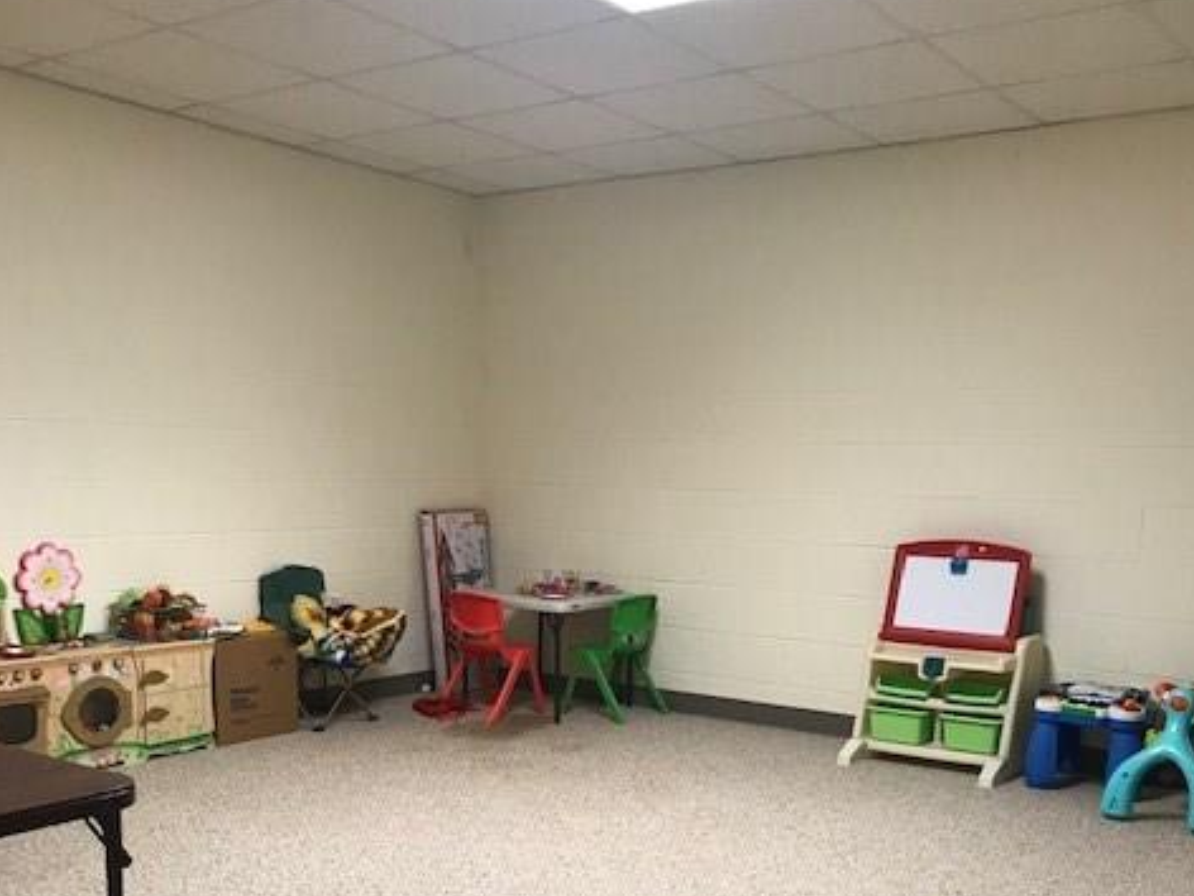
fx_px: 1311
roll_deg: -1.5
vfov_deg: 36.3
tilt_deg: -10.5
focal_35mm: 38
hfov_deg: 49.0
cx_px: 594
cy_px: 731
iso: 40
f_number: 1.8
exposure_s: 1/17
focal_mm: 3.99
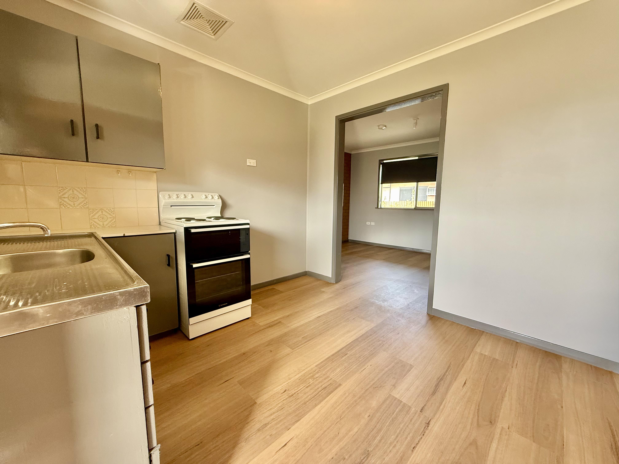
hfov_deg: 102.1
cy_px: 232
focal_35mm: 14
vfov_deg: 85.7
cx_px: 310
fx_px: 250
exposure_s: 1/99
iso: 160
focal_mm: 2.22
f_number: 2.2
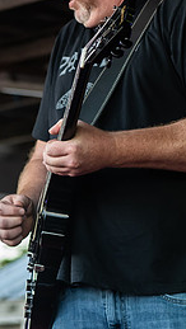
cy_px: 115
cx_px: 83
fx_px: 2188
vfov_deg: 8.6
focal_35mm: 250
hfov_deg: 4.9
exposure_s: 1/500
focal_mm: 70
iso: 1000
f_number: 2.8
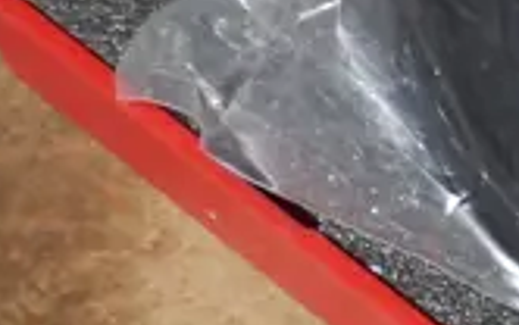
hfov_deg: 6.9
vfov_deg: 4.8
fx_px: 3878
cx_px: 1504
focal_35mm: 274
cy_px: 139
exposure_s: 1/60
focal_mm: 21
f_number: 4.6
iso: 800
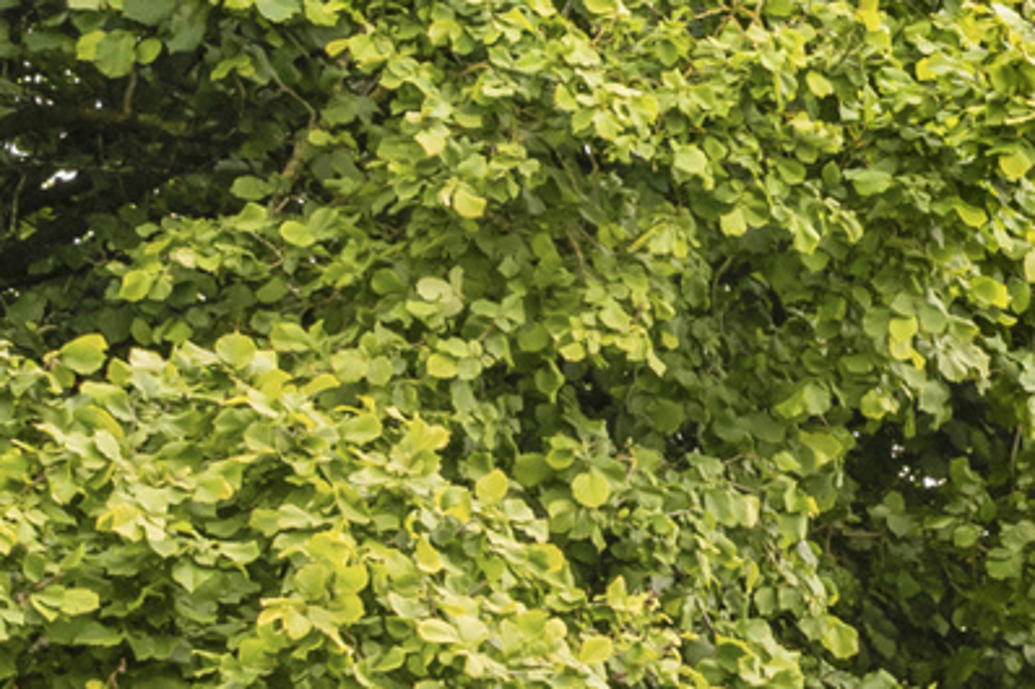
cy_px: 460
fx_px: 4684
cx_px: 2364
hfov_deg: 10.9
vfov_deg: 8.4
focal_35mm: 163
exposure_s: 1/160
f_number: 10
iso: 250
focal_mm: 30
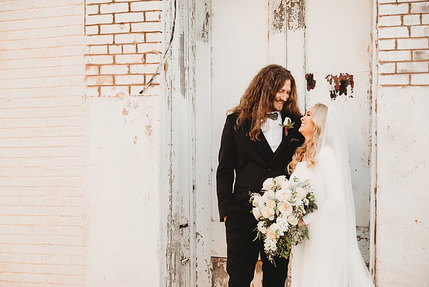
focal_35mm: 68
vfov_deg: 20.2
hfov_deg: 29.8
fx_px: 805
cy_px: 144
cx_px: 214
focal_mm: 65
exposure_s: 1/400
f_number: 4
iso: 250
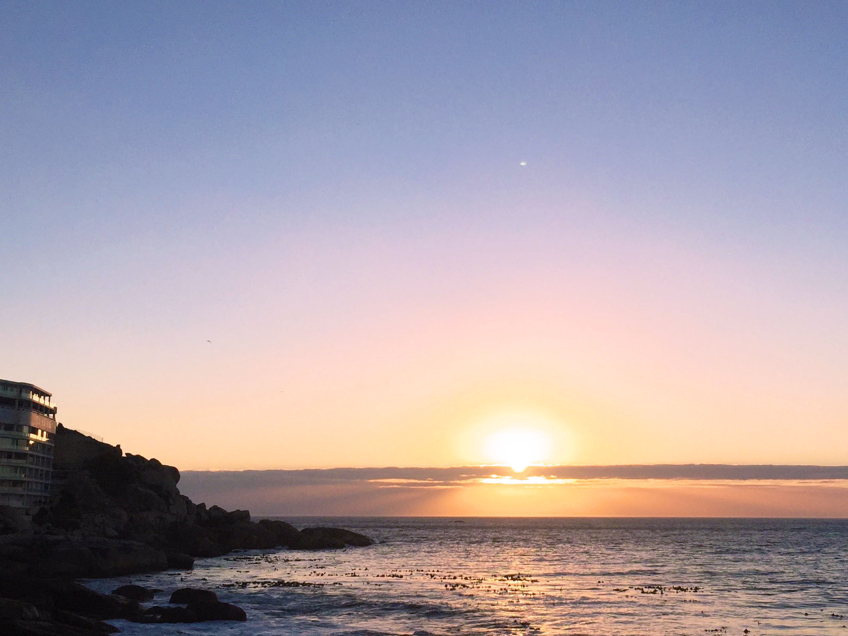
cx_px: 544
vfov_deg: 30.3
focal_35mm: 48
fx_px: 1176
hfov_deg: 39.3
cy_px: 329
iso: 32
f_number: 2.2
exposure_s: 1/2825
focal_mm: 4.15
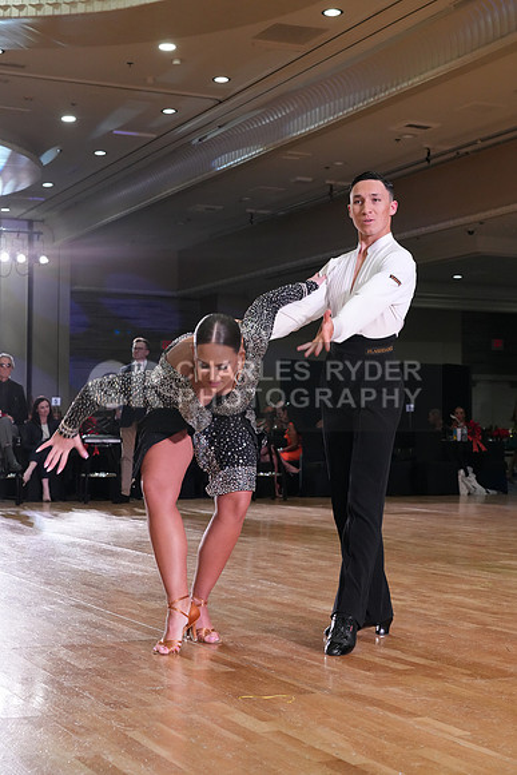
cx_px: 258
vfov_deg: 33.9
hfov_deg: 23.0
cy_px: 388
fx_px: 1270
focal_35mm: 59
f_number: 7.1
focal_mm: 59
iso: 4000
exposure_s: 1/200
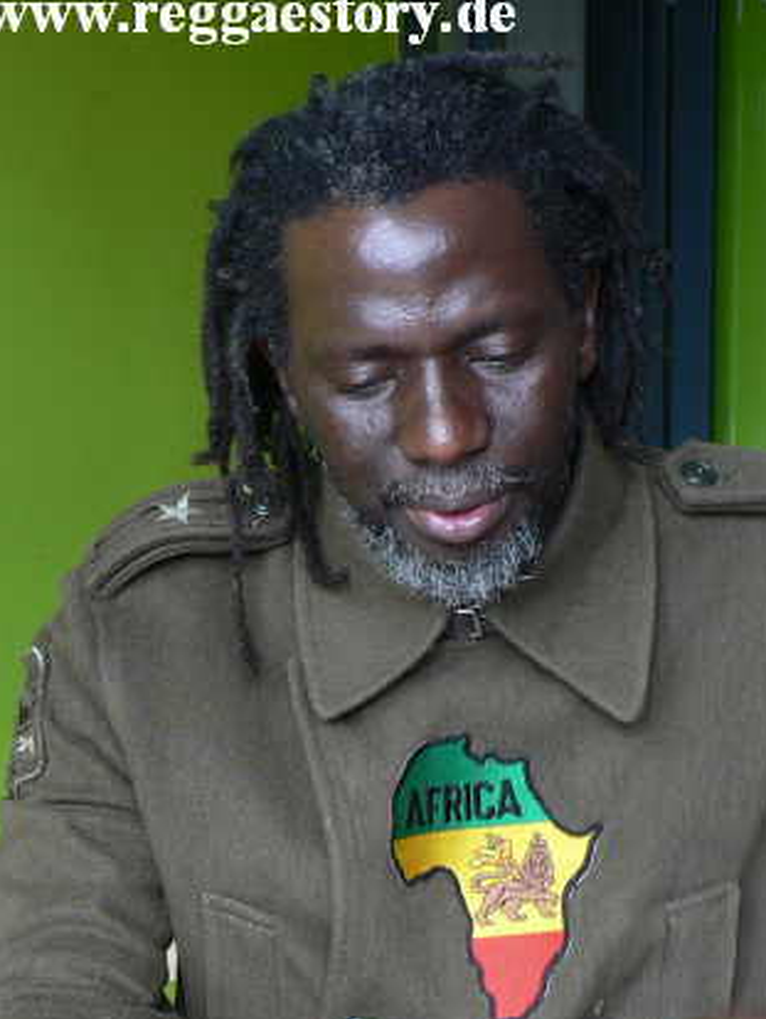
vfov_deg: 28.4
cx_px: 484
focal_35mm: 68
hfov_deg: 21.6
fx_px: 2004
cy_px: 681
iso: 64
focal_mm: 8.3
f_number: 2.8
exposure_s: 1/30
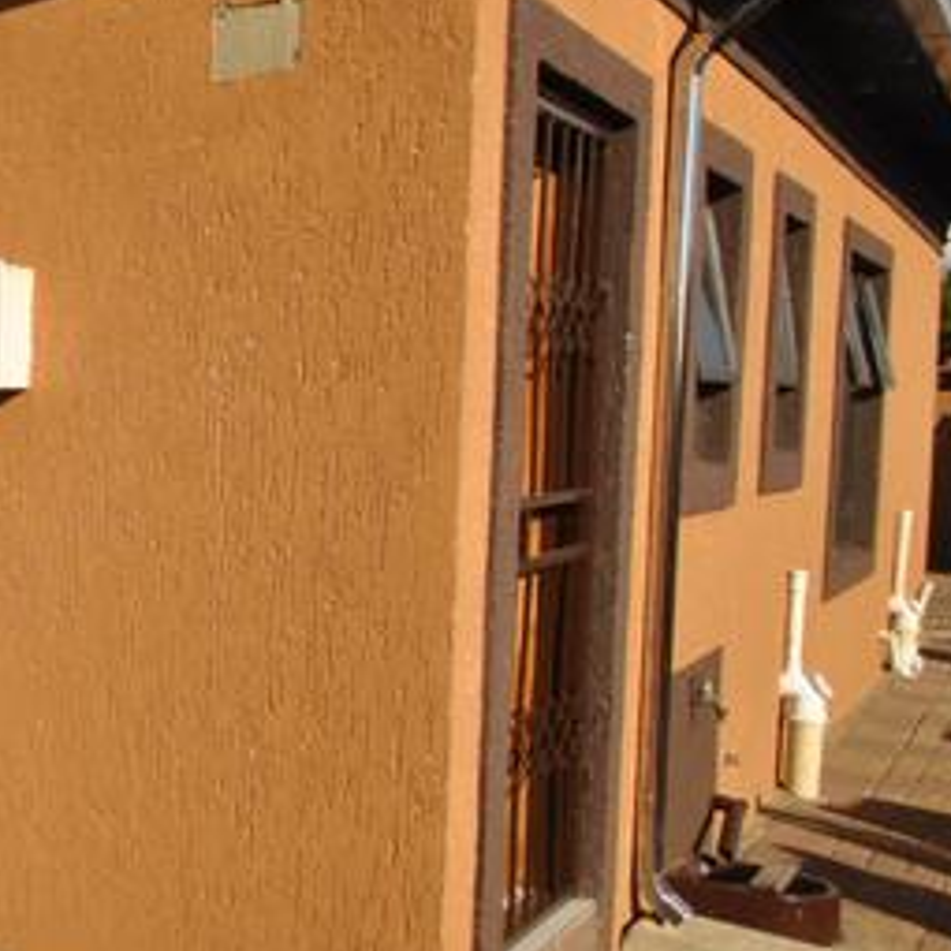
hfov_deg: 31.0
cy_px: 494
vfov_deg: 41.9
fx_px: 1243
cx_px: -332
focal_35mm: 40
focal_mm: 10
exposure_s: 1/250
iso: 100
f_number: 8
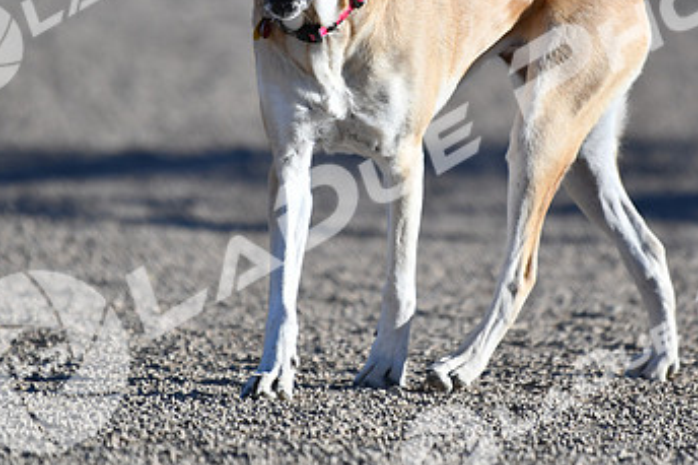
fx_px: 9806
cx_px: 398
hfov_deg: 4.1
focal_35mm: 506
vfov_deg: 2.7
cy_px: 153
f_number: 2.8
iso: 200
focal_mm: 200
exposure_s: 1/4000
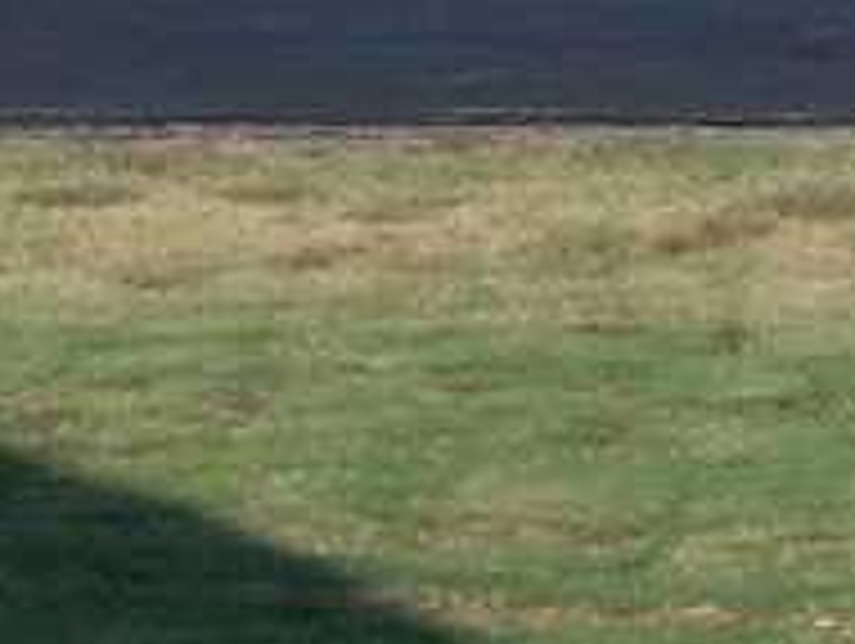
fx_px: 5985
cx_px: 778
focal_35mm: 242
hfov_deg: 8.1
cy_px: -689
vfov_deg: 6.0
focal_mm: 7.6
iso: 80
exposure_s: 1/640
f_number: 5.4
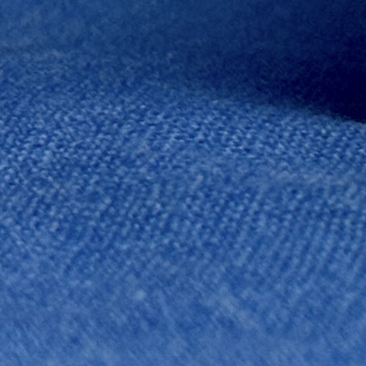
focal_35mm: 392
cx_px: 1339
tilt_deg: -6.2
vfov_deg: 4.4
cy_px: -421
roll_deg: -0.5
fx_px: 4689
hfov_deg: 4.2
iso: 32
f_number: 1.6
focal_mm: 5.96
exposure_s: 1/60
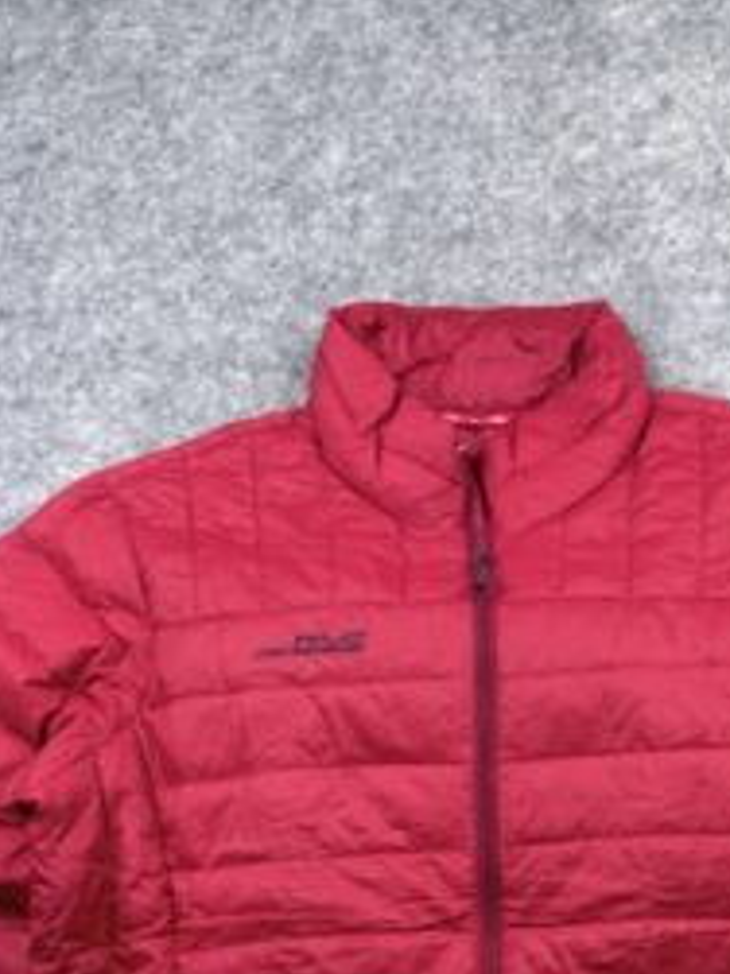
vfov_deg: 35.1
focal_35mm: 51
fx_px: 1435
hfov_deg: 28.3
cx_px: 509
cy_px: 894
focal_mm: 6.76
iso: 80
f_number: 1.78
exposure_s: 1/100
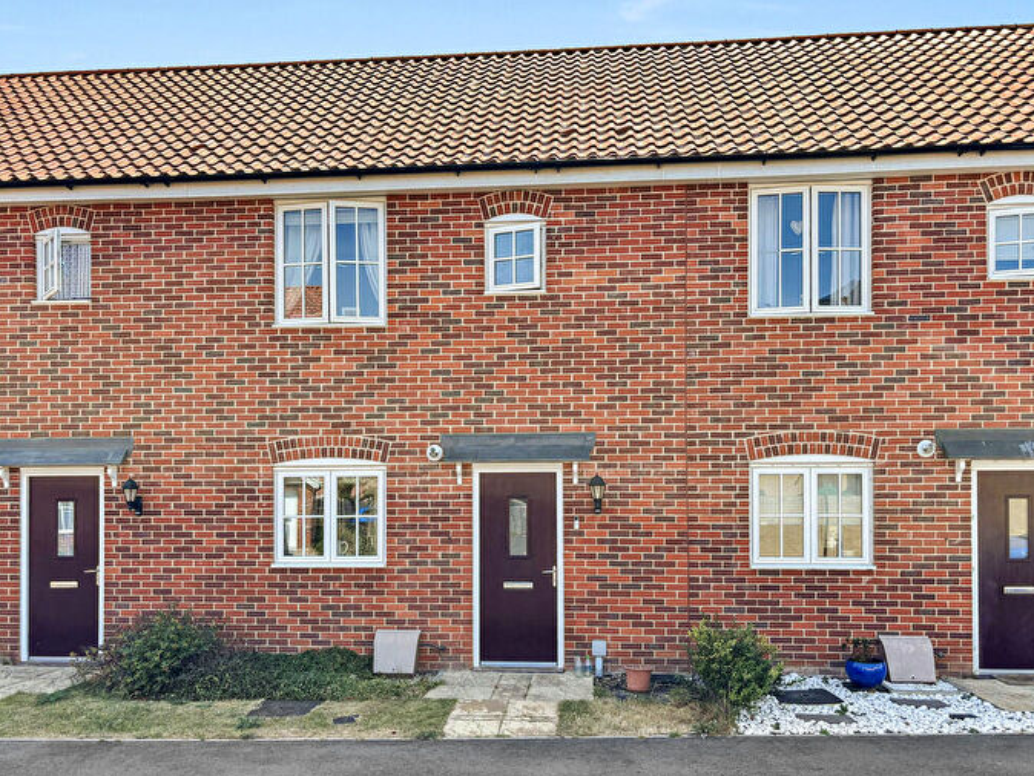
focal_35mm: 27
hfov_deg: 65.3
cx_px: 512
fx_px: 807
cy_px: 378
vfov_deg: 51.4
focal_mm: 5.96
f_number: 1.6
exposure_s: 1/1233
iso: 50
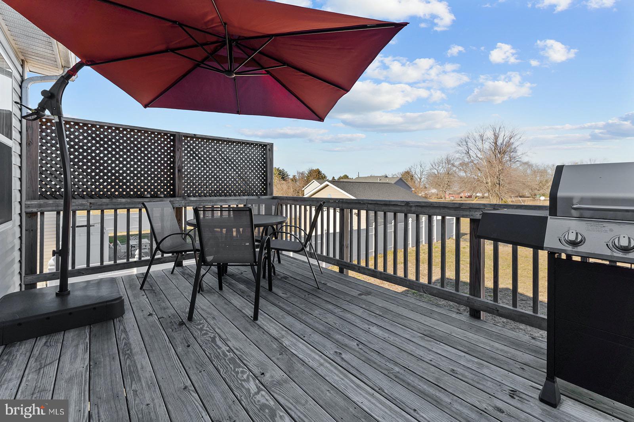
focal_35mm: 15
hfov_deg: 100.4
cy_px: 211
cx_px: 317
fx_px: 264
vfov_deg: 77.3
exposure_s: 1/100
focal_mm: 15
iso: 100
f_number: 8
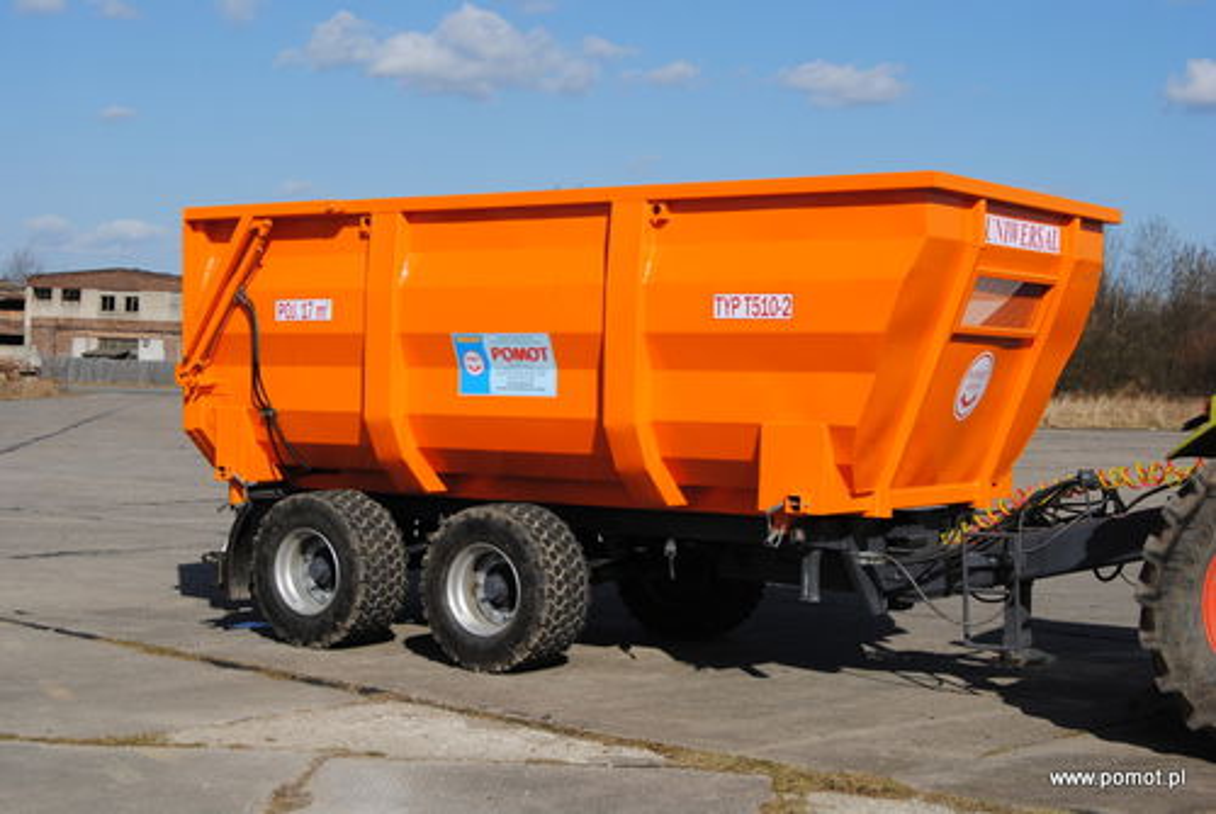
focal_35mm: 57
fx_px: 1928
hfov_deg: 35.0
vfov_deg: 23.9
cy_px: 407
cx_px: 608
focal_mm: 38
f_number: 9
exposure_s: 1/320
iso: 100
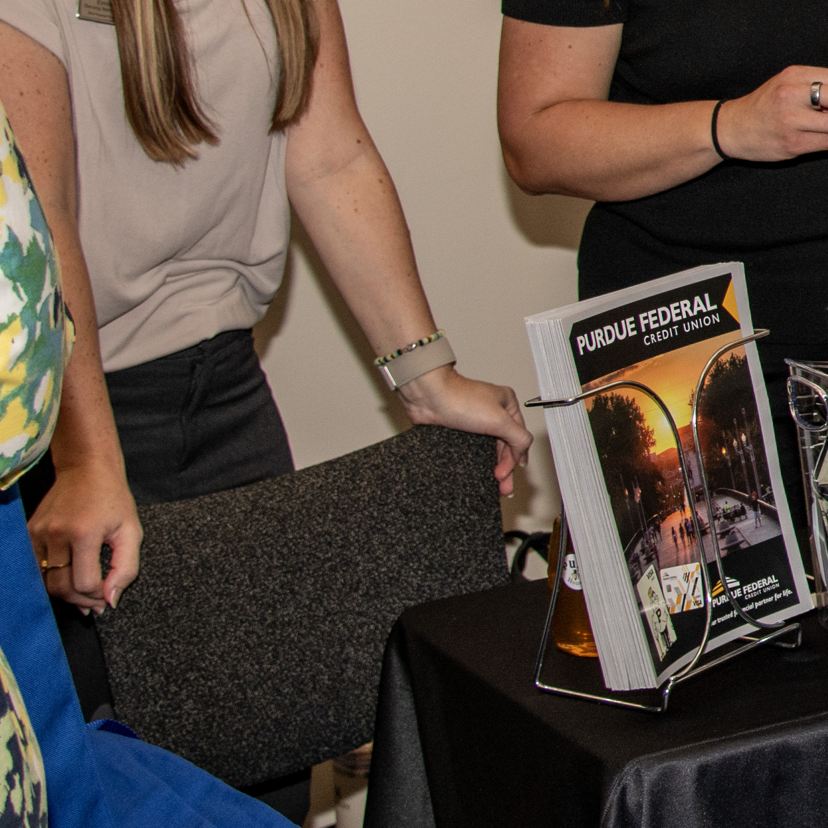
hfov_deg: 12.7
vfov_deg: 13.7
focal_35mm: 126
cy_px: 54
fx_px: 3410
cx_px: 1428
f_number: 5
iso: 200
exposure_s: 1/60
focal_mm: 30
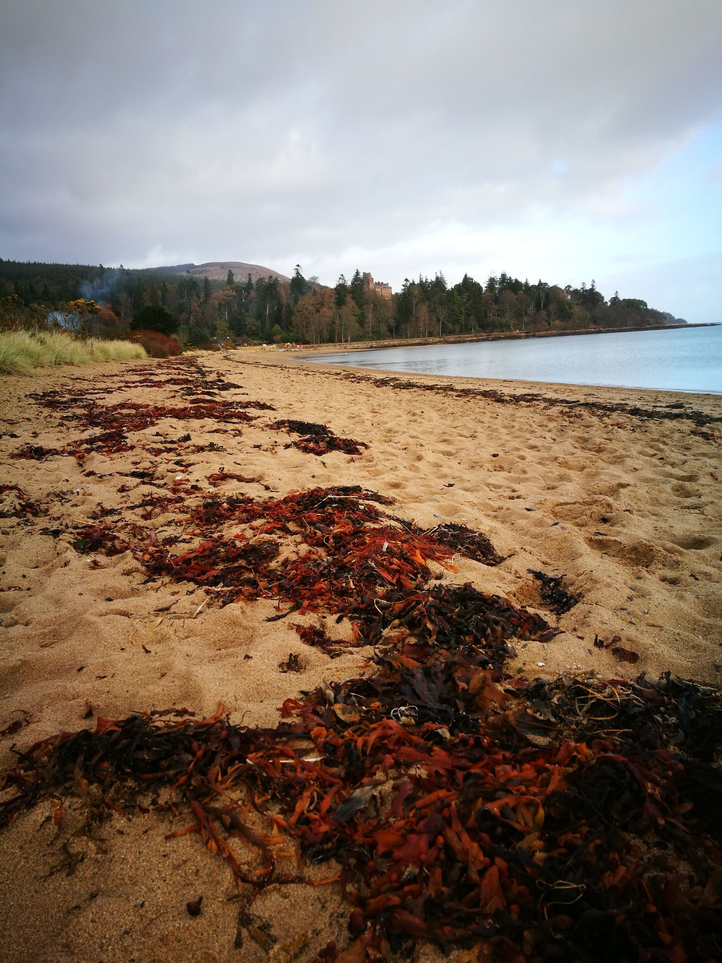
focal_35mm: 27
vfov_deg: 65.3
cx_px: 361
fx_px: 751
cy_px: 482
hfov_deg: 51.4
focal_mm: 4.5
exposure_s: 1/201
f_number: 2.2
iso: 50
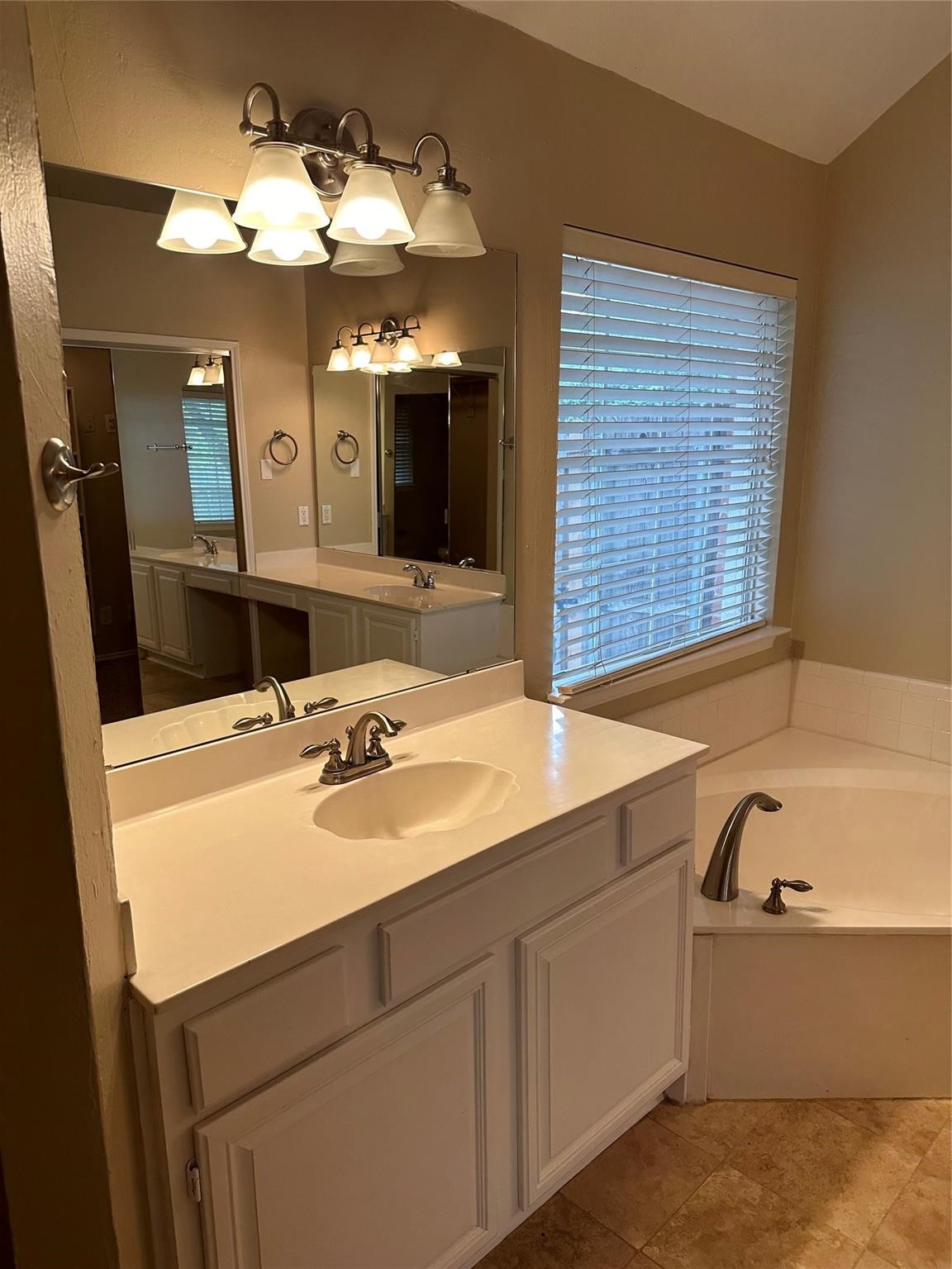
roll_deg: +0.2
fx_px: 880
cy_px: 634
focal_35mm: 24
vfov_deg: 71.6
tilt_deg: -11.8
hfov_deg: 56.8
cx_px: 476
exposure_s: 1/120
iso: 160
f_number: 1.78
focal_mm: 6.86
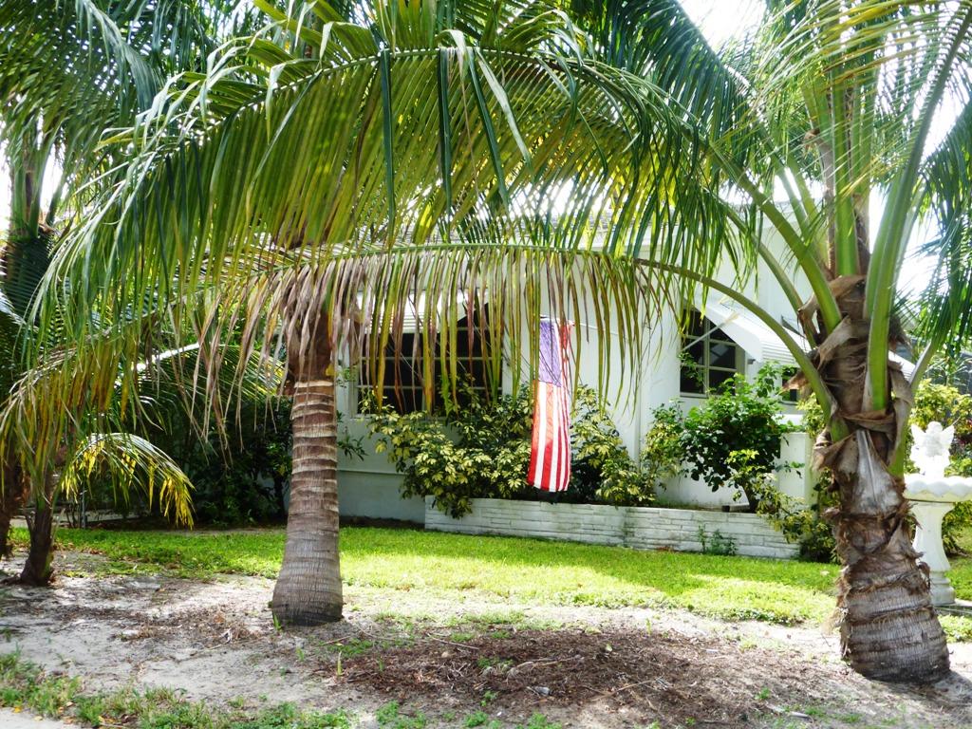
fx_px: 1292
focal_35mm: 46
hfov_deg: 41.2
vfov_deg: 31.5
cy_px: 364
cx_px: 486
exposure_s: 1/160
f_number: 4.1
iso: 200
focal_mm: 7.9
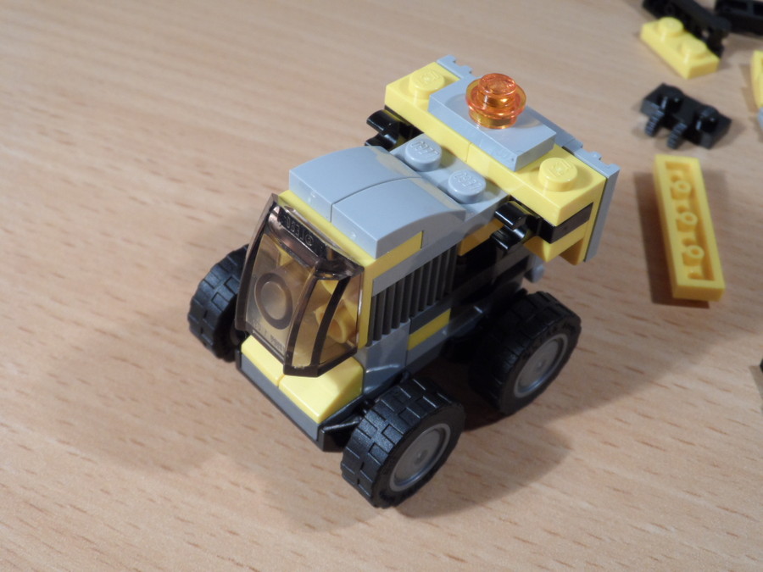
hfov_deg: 36.2
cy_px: 286
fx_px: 1168
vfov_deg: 27.5
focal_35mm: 53
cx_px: 382
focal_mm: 8.7
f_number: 4
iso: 200
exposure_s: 1/20
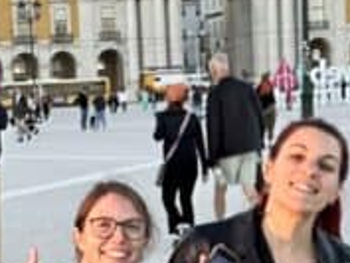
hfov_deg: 14.8
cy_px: 275
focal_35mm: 133
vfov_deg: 11.0
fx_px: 1346
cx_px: 148
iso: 50
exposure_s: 1/121
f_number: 1.9
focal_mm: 2.69
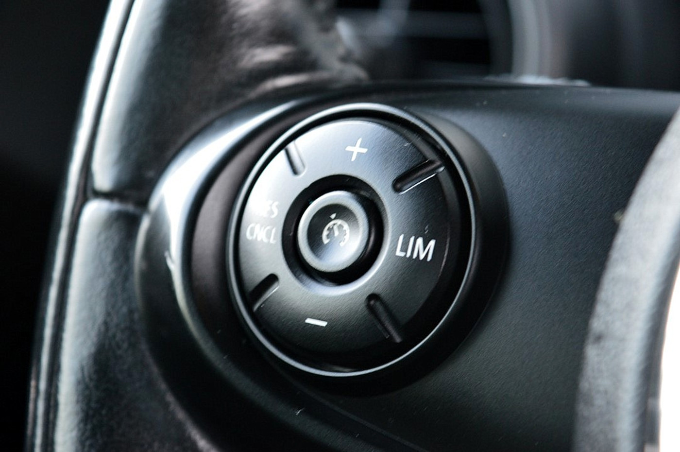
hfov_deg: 24.6
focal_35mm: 82
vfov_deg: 16.5
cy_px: 226
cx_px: 340
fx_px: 1557
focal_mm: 55
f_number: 5.6
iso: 800
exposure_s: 1/40
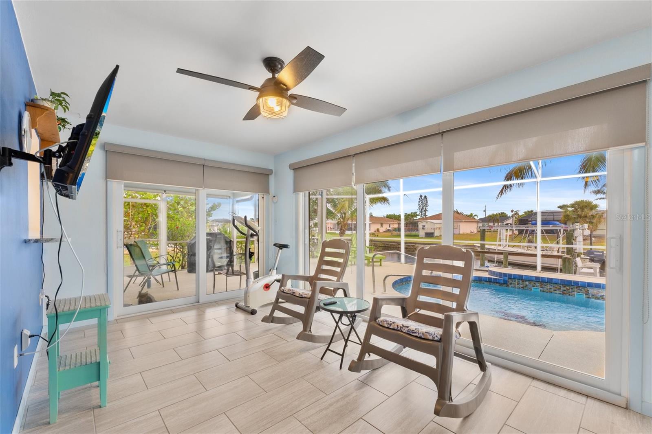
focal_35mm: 15
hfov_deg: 100.4
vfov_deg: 77.3
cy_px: 217
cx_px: 326
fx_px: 272
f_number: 8
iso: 250
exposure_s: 1/3
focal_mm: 10
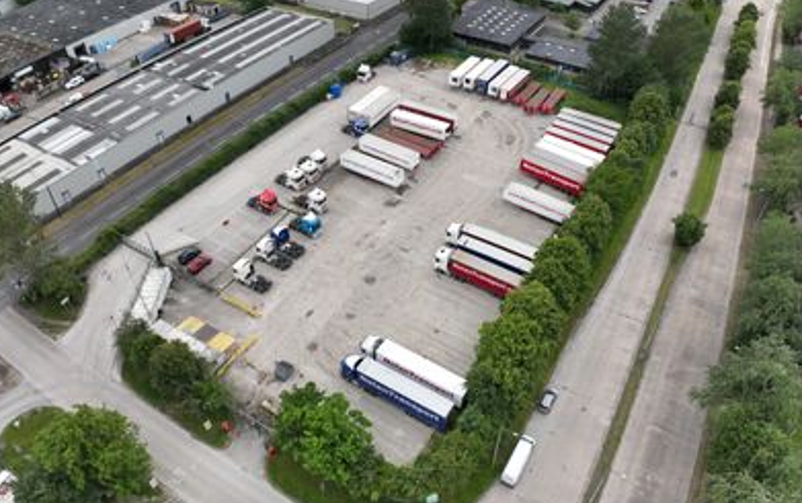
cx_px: 396
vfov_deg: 47.7
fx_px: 569
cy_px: 263
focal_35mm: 26
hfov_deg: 70.4
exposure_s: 1/1250
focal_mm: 12.29
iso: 140
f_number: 2.8
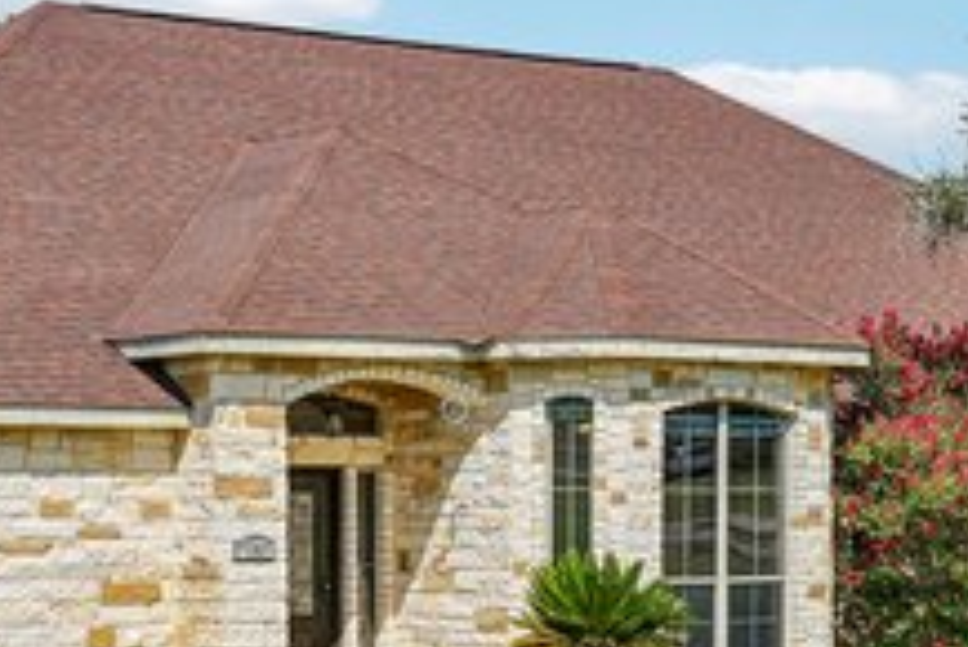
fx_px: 2771
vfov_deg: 13.2
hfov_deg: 19.8
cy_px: 538
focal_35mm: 103
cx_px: 437
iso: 200
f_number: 8
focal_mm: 35
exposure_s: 1/640
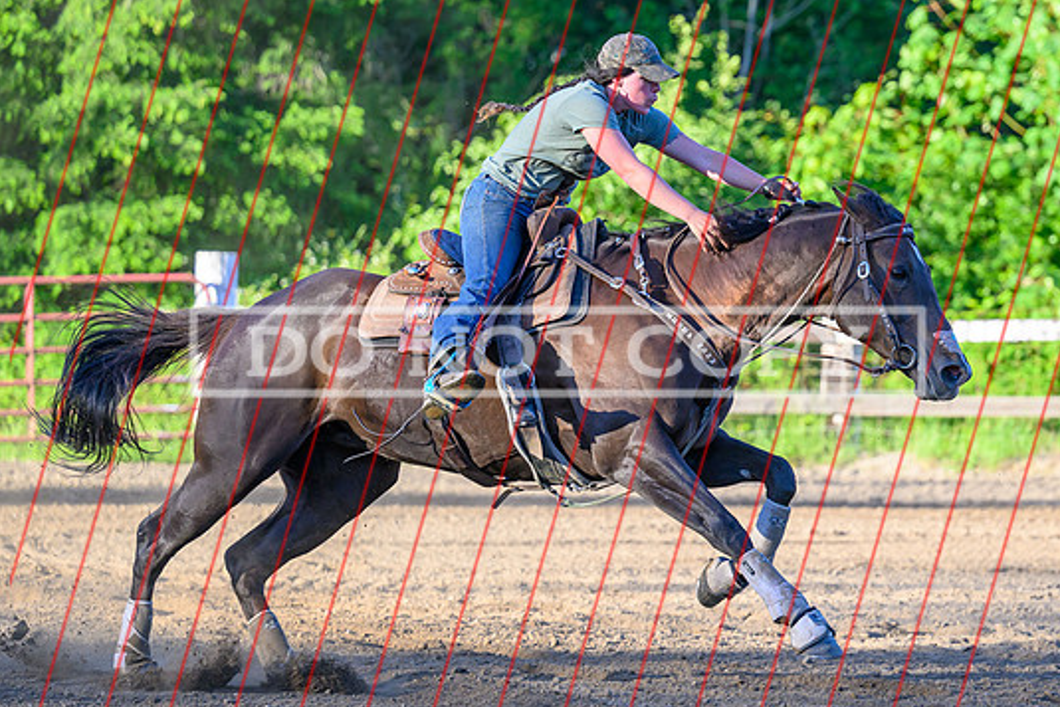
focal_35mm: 174
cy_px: 345
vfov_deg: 7.9
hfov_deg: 11.8
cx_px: 698
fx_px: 5124
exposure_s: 1/2500
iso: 900
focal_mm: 110
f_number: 2.8
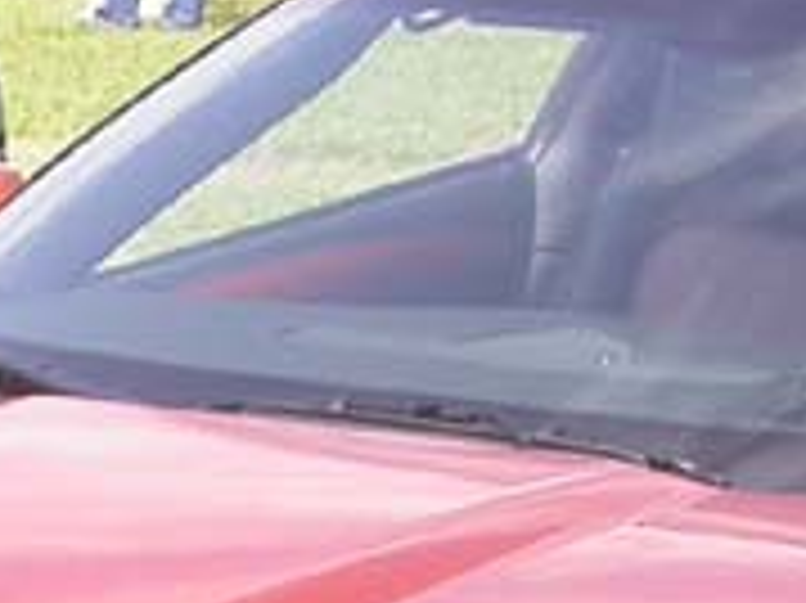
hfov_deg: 8.7
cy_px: 1192
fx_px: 5049
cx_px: -689
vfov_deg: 6.6
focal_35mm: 217
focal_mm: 7.85
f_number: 2.6
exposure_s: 1/1000
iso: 100
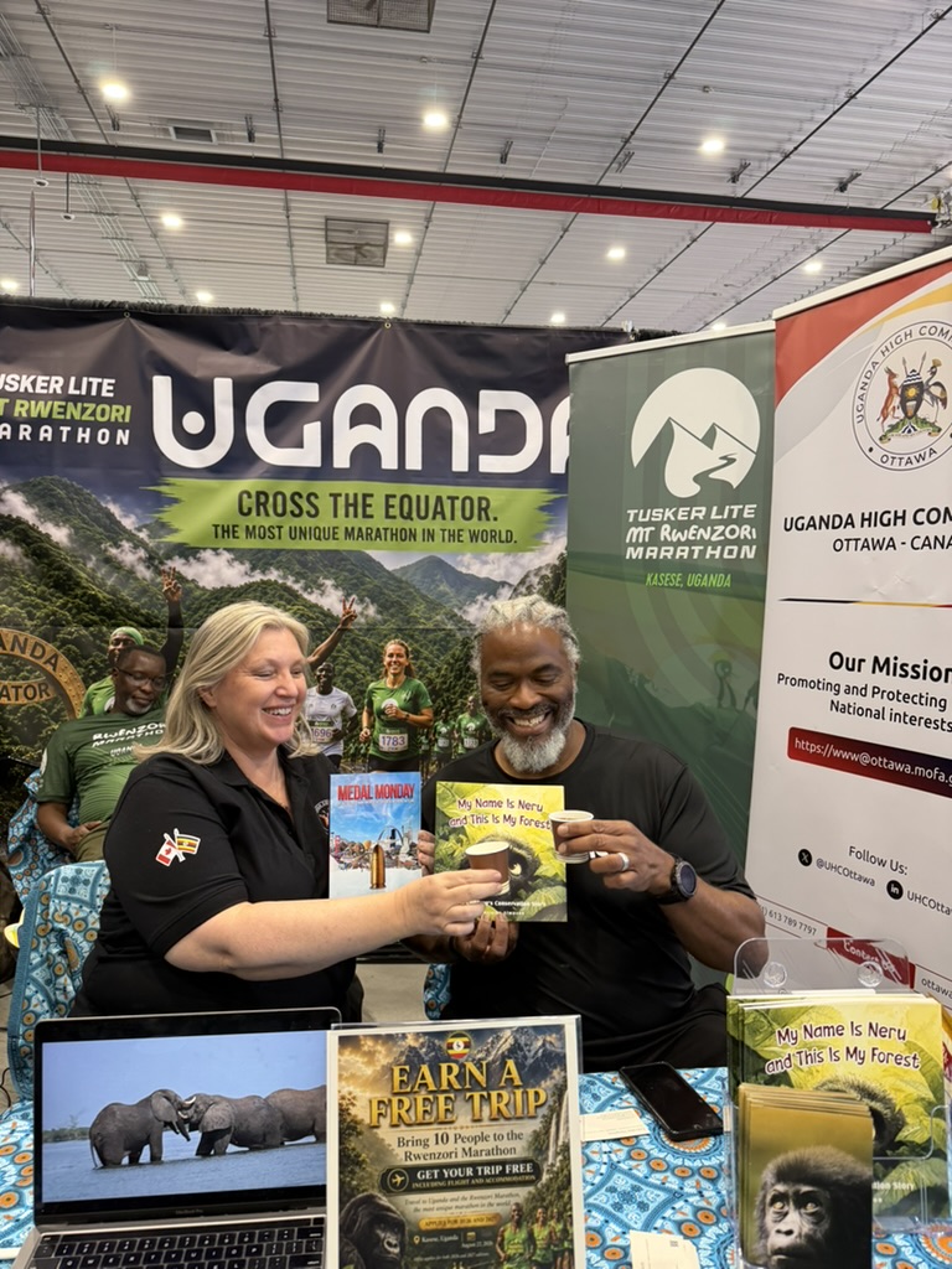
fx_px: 880
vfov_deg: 71.6
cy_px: 634
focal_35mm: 24
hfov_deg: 56.8
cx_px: 476
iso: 200
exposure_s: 1/62
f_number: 1.78
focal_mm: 6.76
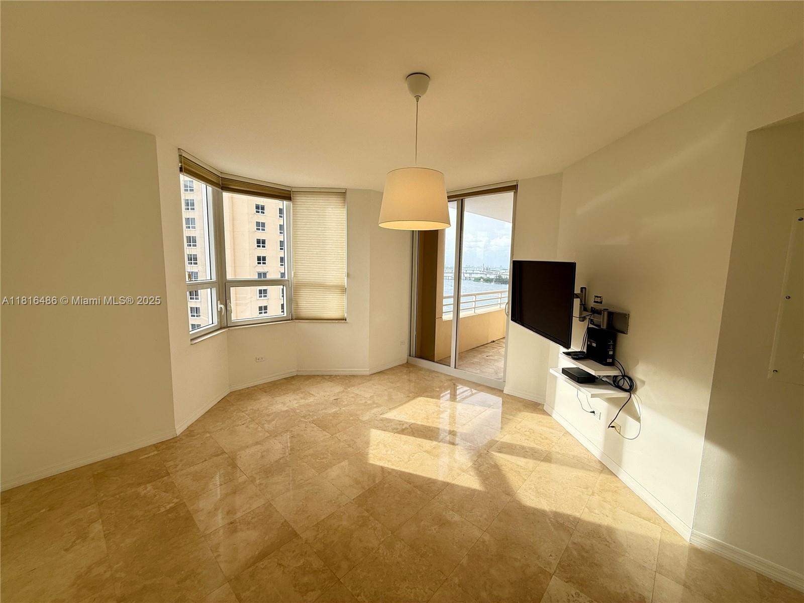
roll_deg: -1.0
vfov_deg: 85.7
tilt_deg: -6.1
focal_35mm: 14
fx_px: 325
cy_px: 302
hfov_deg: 102.1
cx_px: 402
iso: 50
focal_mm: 2.22
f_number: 2.2
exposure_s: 1/108
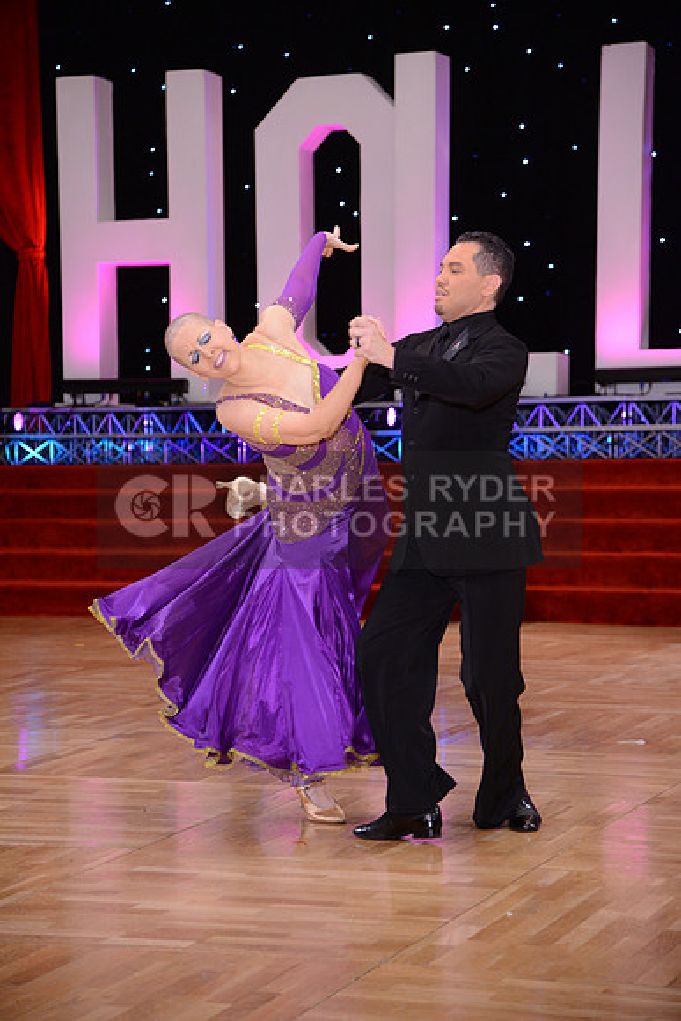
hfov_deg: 16.1
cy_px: 510
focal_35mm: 85
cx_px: 340
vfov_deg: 23.9
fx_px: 2410
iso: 1600
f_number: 4
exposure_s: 1/250
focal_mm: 85
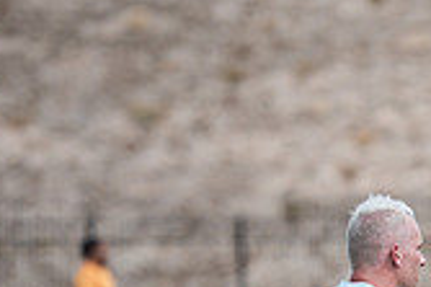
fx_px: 9114
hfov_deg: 2.7
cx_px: 713
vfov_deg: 1.8
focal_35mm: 762
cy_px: 385
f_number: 3.2
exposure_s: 1/3200
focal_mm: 195
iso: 160
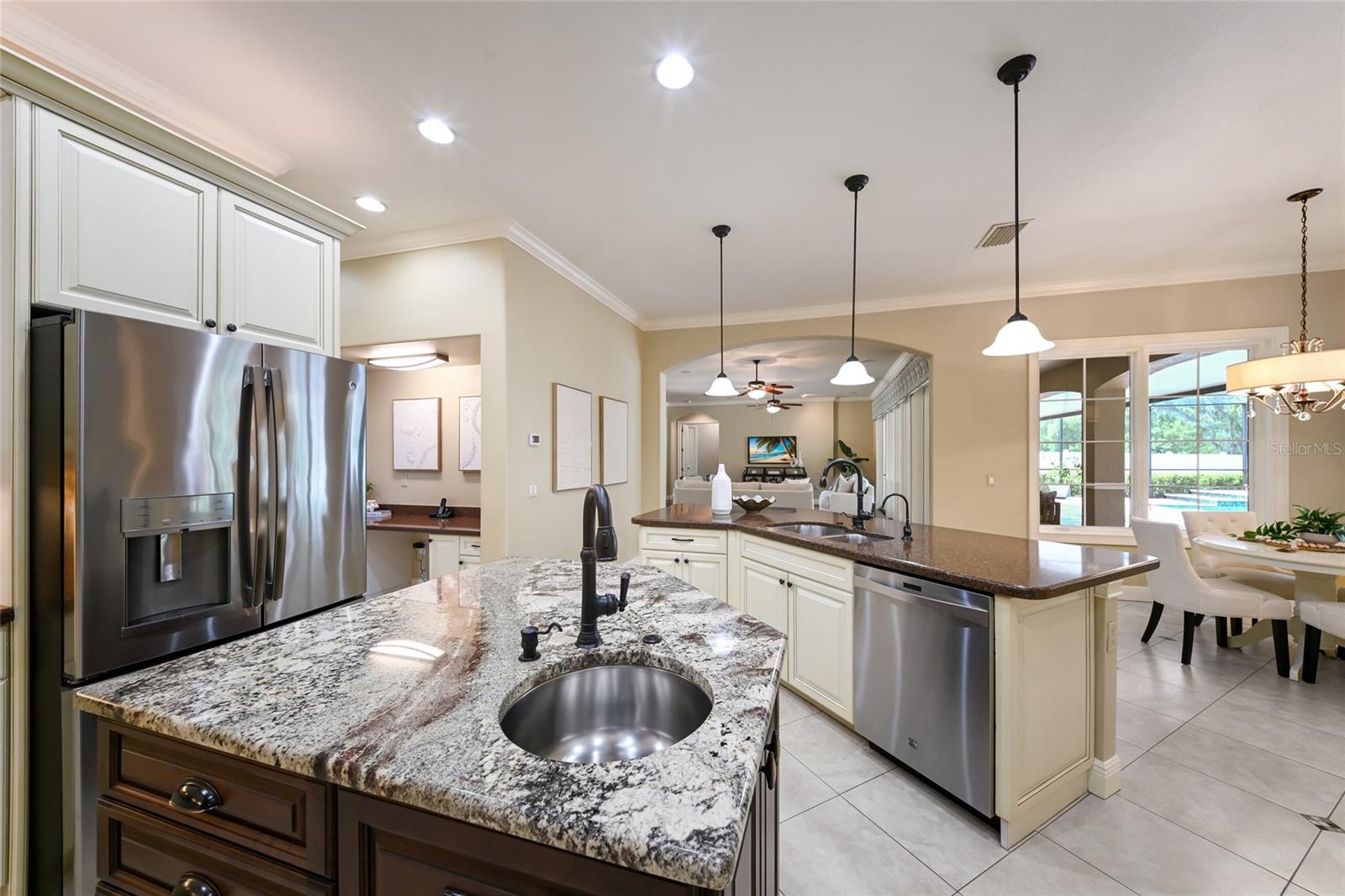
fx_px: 448
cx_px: 672
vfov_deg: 90.0
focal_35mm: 12
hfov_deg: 112.6
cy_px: 448
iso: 800
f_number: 8
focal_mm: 12
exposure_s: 1/15
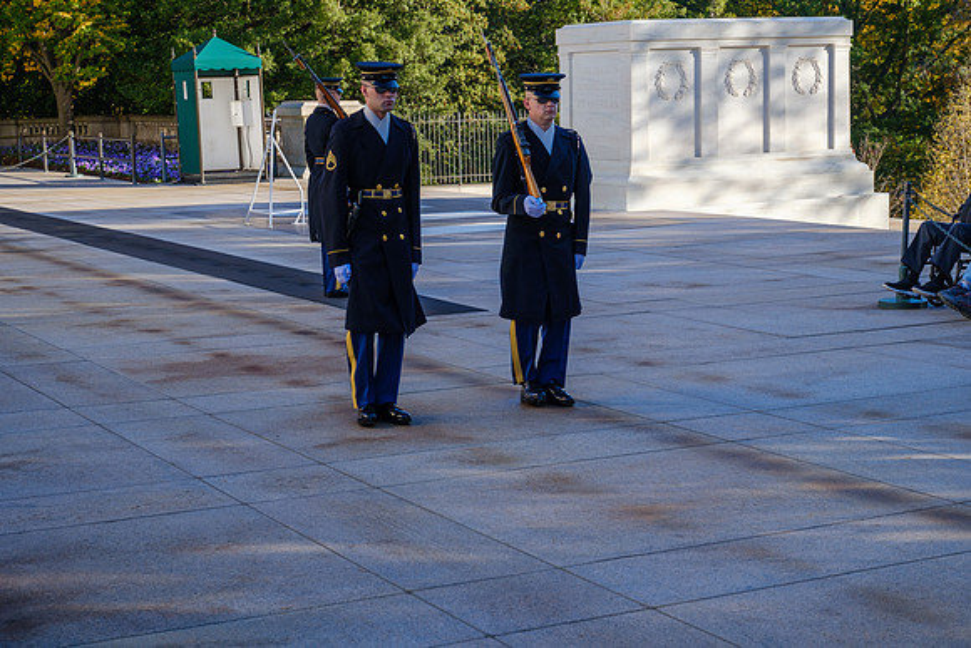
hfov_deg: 32.4
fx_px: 1673
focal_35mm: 62
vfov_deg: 21.9
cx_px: 486
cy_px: 324
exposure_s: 1/400
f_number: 4.5
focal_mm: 41.2
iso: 160
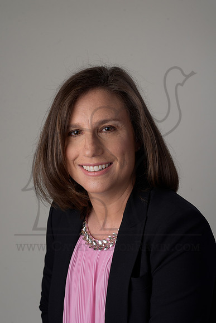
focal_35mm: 85
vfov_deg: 23.9
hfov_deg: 16.1
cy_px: 162
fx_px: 764
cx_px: 108
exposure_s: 1/100
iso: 125
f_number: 11
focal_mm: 85
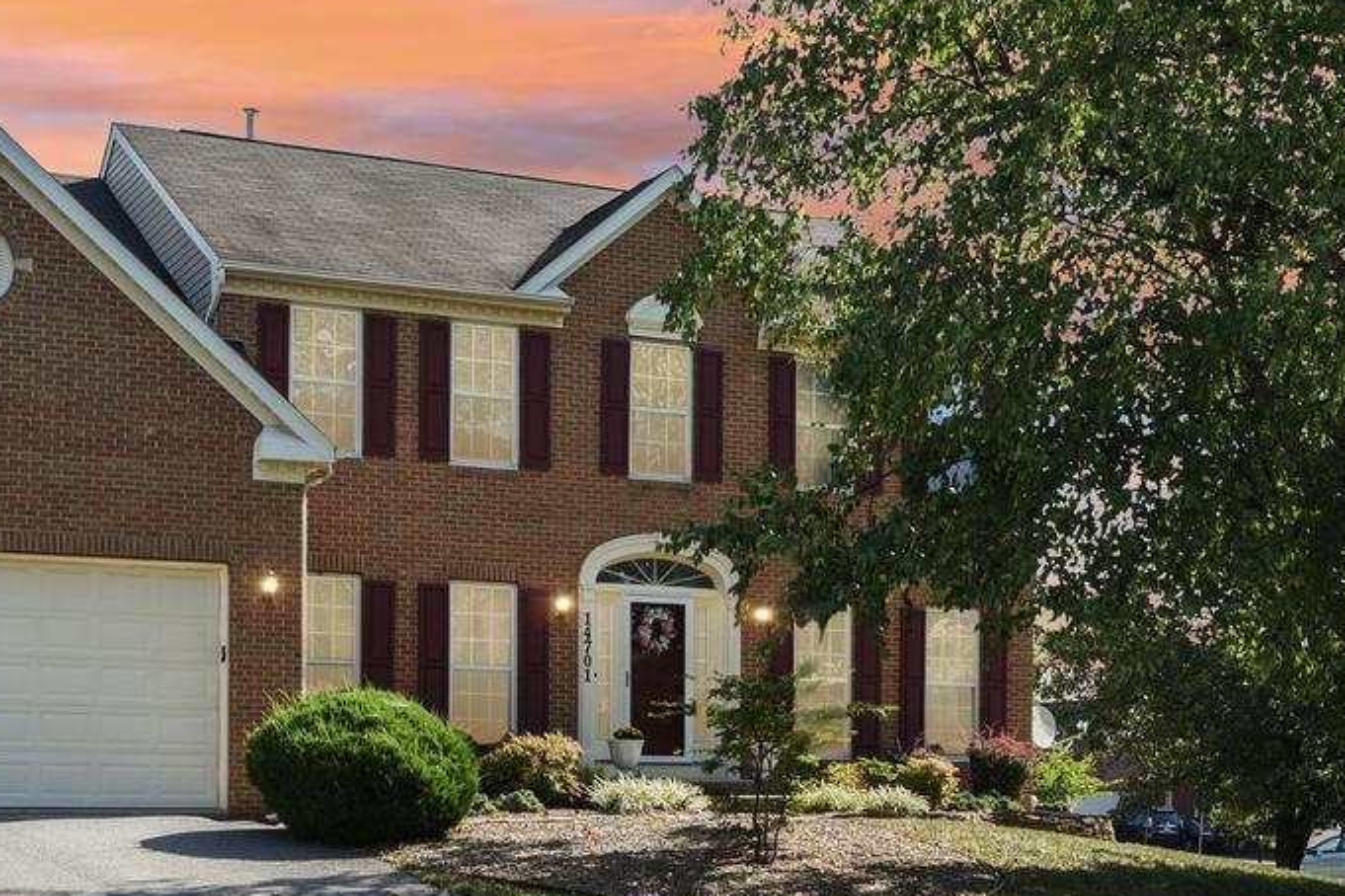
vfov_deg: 24.6
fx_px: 2055
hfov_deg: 36.1
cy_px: 482
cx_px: 514
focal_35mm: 55
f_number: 8
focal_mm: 26
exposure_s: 1/250
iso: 400
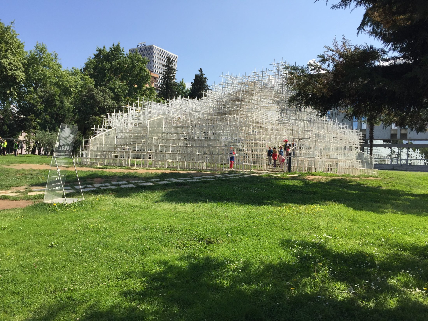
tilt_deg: +0.7
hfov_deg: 61.7
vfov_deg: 48.2
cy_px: 160
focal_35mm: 29
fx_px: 359
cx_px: 214
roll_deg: -3.2
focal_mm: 4.15
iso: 32
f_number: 2.2
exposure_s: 1/1799
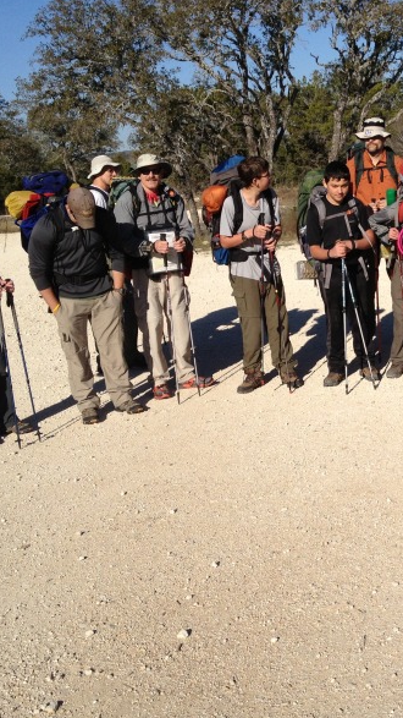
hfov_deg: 22.5
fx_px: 988
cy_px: 362
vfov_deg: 39.9
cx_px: 366
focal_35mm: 52
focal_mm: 4.28
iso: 50
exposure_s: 1/3067
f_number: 2.4
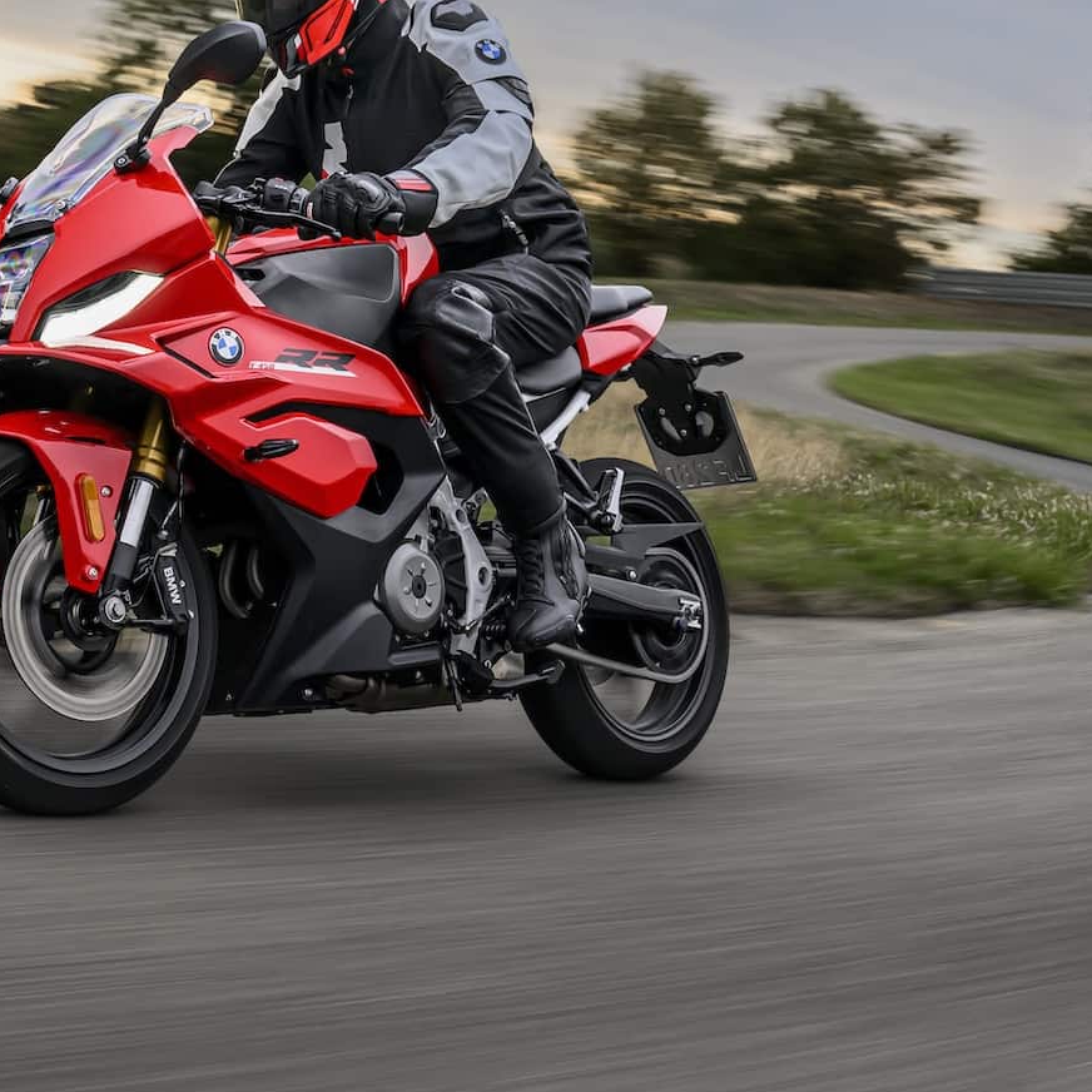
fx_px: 2605
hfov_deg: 23.6
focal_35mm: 73
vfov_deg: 23.6
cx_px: 396
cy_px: 420
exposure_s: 1/25
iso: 200
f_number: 10
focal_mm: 39
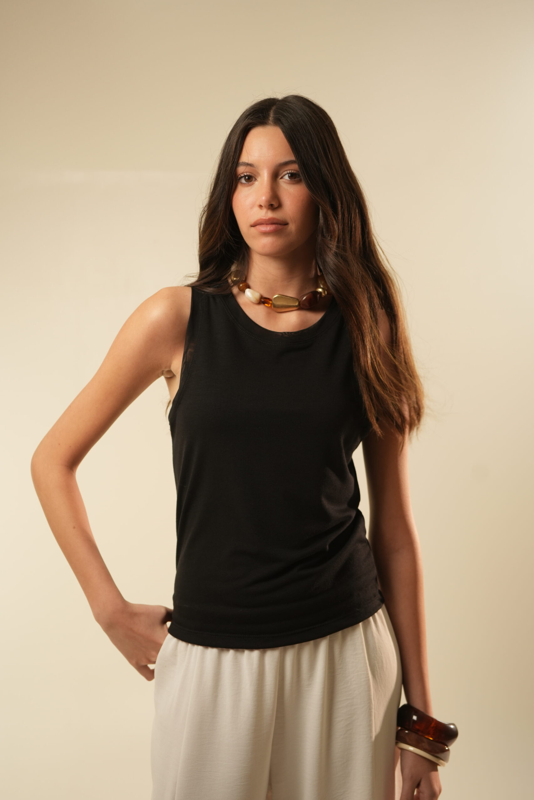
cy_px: 400
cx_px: 267
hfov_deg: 27.0
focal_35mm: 50
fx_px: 1112
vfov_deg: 39.6
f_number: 3.5
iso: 500
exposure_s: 1/125
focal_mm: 50
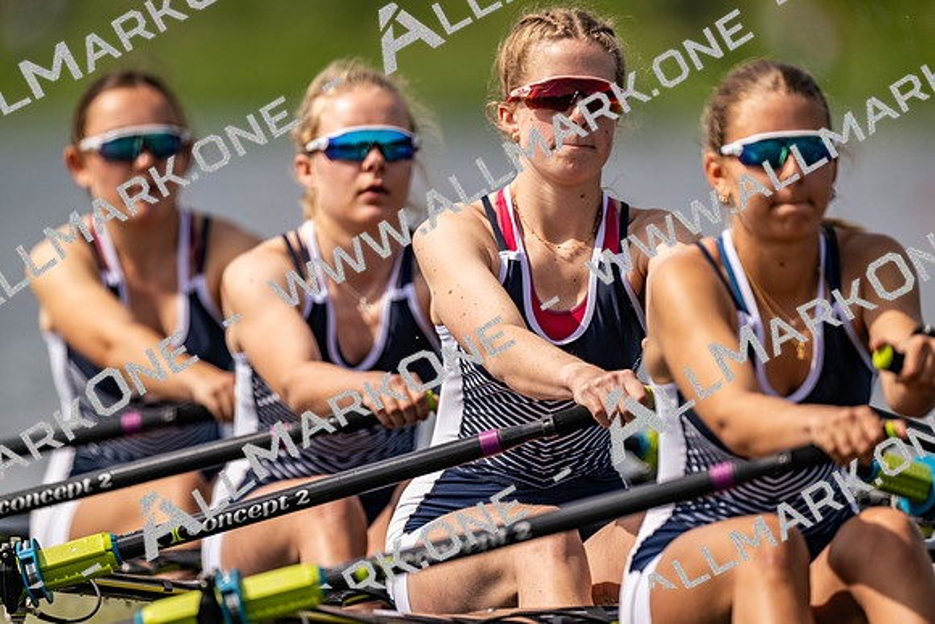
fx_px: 15586
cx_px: 468
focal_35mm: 600
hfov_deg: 3.4
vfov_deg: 2.3
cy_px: 312
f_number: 4
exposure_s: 1/2500
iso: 200
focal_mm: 600
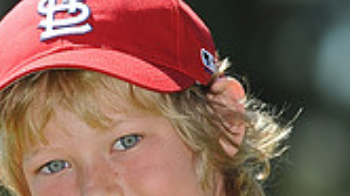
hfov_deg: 3.0
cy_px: 285
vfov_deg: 1.7
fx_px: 6778
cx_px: 78
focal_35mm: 731
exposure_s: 1/800
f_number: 4.5
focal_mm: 200
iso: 200
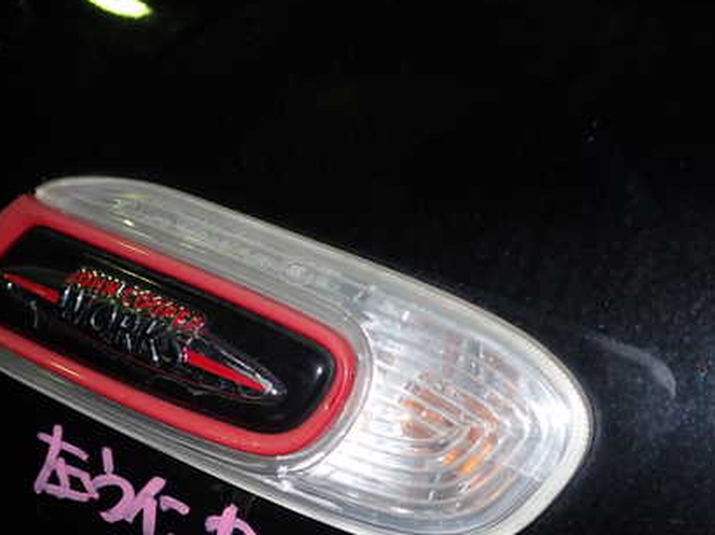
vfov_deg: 30.8
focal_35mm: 47
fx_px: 970
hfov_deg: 40.0
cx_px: 239
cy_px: 313
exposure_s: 1/30
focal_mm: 5.79
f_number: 7.1
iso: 200
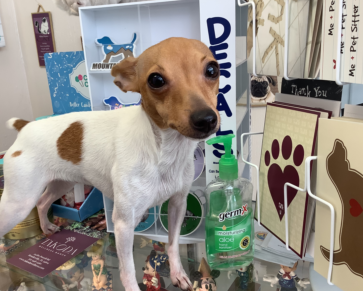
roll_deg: +3.6
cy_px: 147
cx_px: 181
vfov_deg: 44.5
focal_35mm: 33
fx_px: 355
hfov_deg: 54.2
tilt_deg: -15.7
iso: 50
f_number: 2.4
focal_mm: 3.3
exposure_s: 1/60
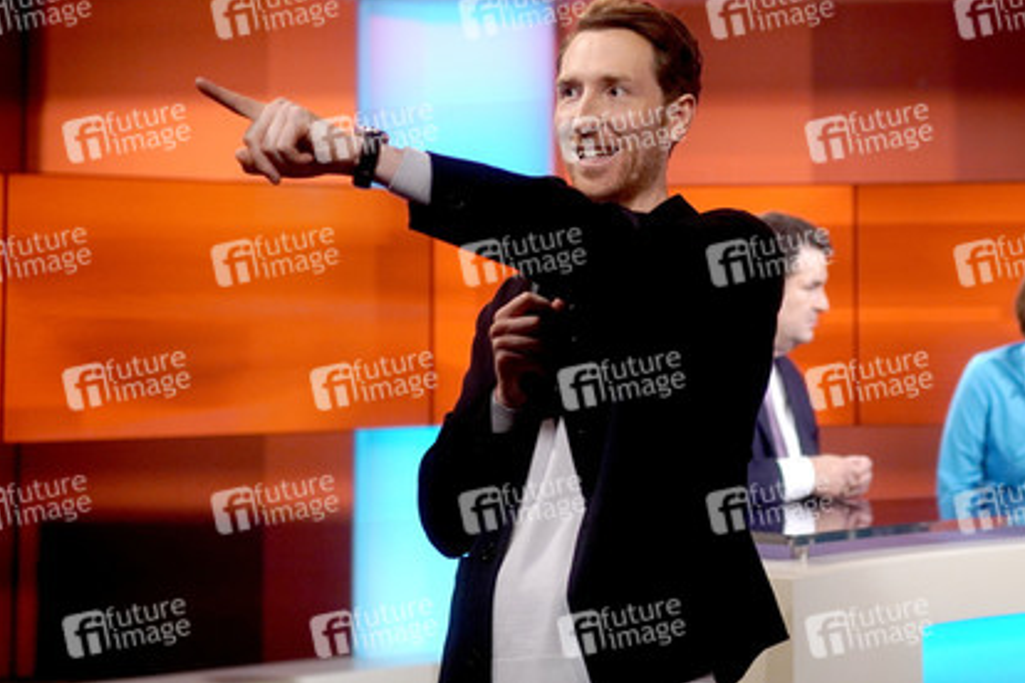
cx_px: 556
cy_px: 319
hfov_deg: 40.3
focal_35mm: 49
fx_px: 1395
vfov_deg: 27.5
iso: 640
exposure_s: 1/320
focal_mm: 30
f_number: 1.4
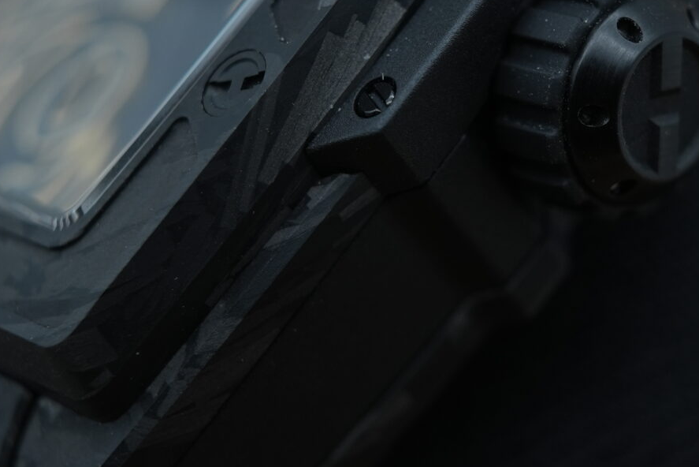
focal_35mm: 101
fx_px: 1962
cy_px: 179
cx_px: 482
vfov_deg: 13.6
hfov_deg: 20.1
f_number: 5
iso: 400
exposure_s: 1/250
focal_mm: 35
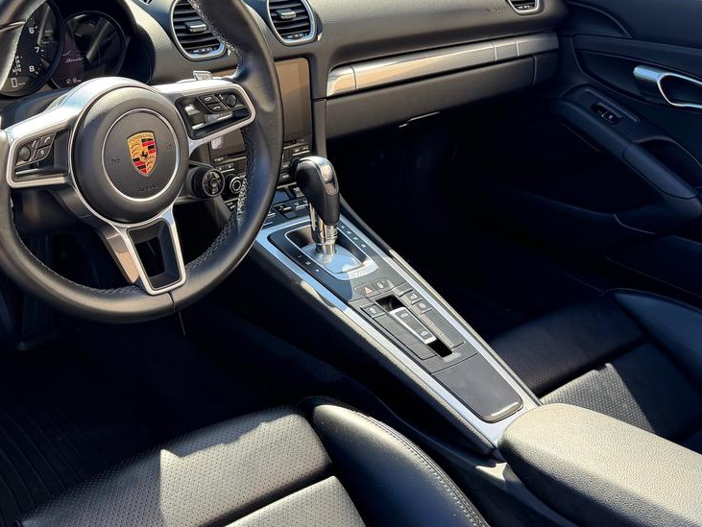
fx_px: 852
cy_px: 257
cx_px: 136
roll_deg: -1.6
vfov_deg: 34.4
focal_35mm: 42
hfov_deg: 42.7
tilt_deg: -27.4
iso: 100
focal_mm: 6.76
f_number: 1.78
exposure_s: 1/383
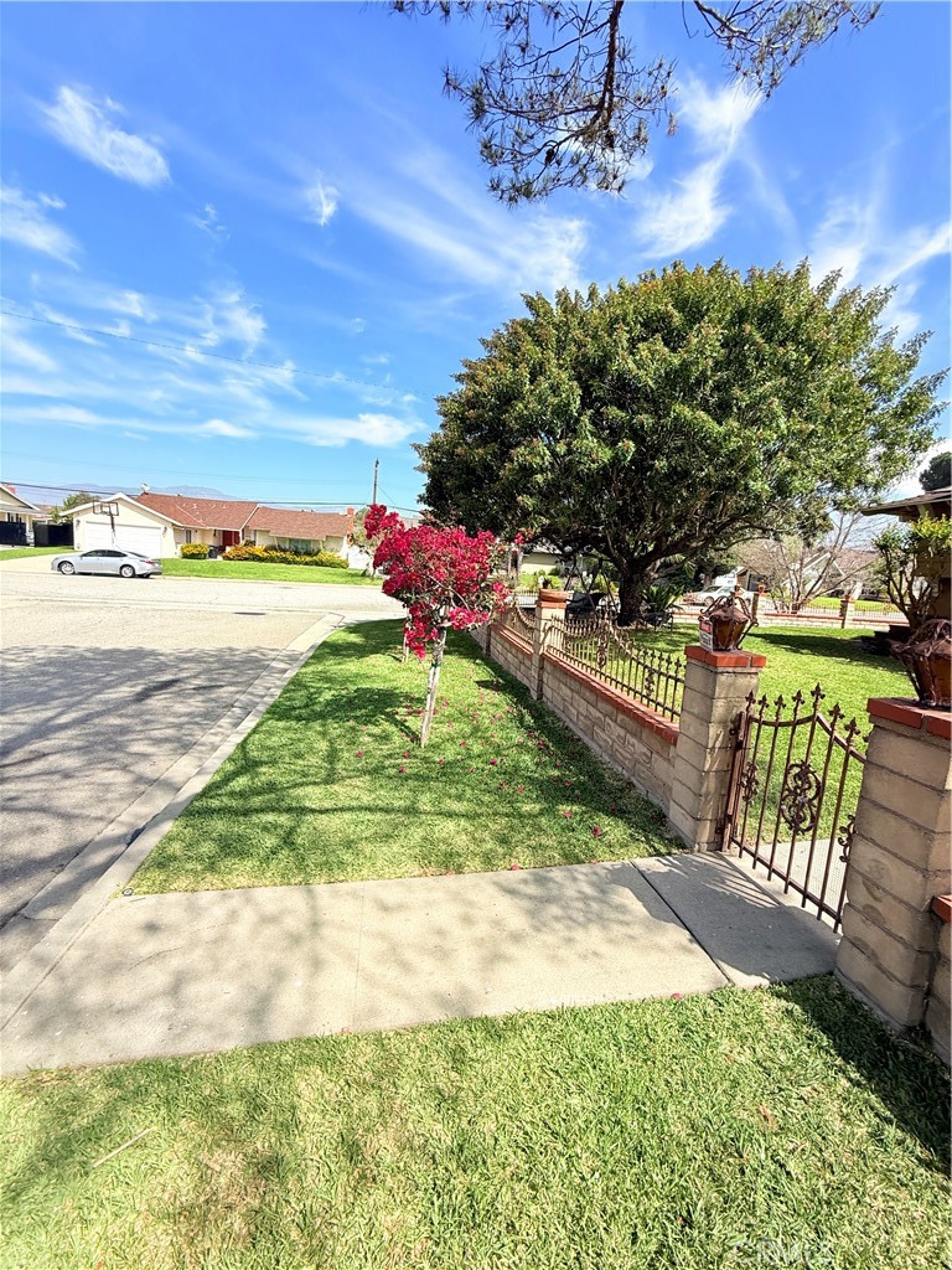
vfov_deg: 102.1
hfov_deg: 85.7
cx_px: 476
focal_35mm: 14
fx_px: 513
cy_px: 635
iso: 50
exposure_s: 1/1312
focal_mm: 2.22
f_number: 2.2
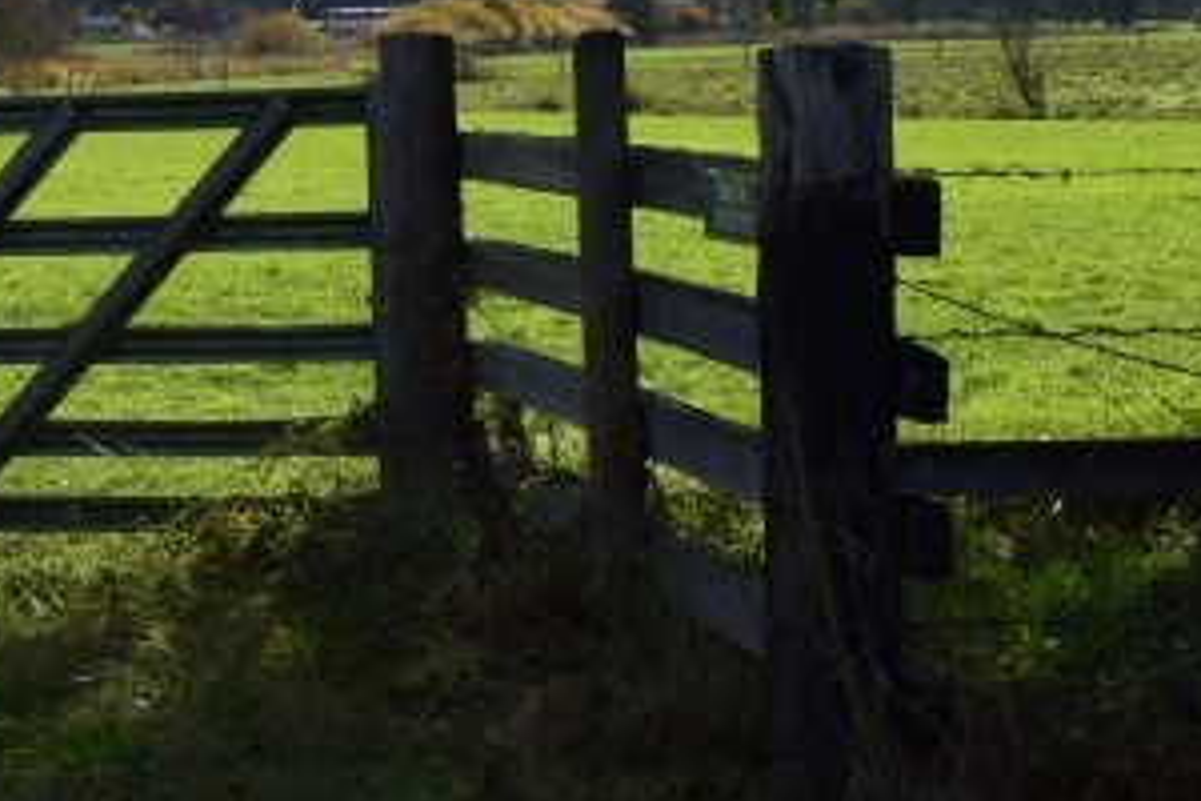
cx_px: -637
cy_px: -98
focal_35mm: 149
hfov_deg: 13.0
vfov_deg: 9.1
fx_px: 4961
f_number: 11
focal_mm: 29
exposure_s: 1/500
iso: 280
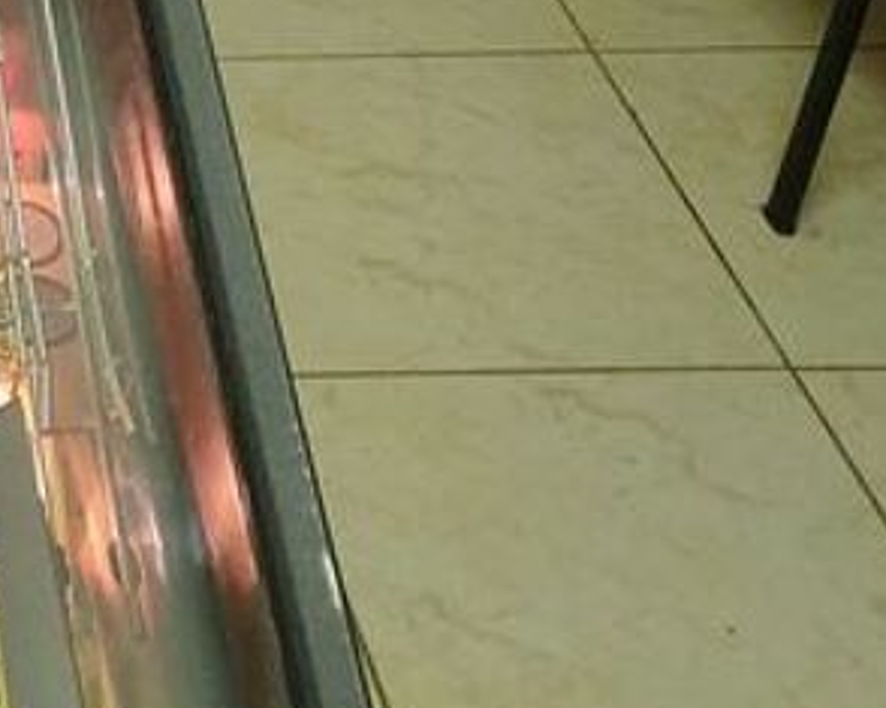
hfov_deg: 15.3
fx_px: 3015
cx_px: -485
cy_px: -951
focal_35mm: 115
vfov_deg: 11.3
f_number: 2.4
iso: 160
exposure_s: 1/50
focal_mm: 4.3
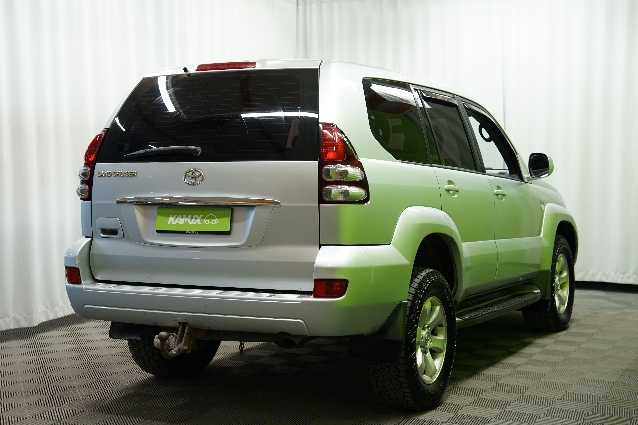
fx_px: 992
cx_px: 319
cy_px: 212
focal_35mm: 56
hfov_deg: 35.6
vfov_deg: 24.2
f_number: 5.6
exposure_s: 1/15
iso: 500
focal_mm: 56
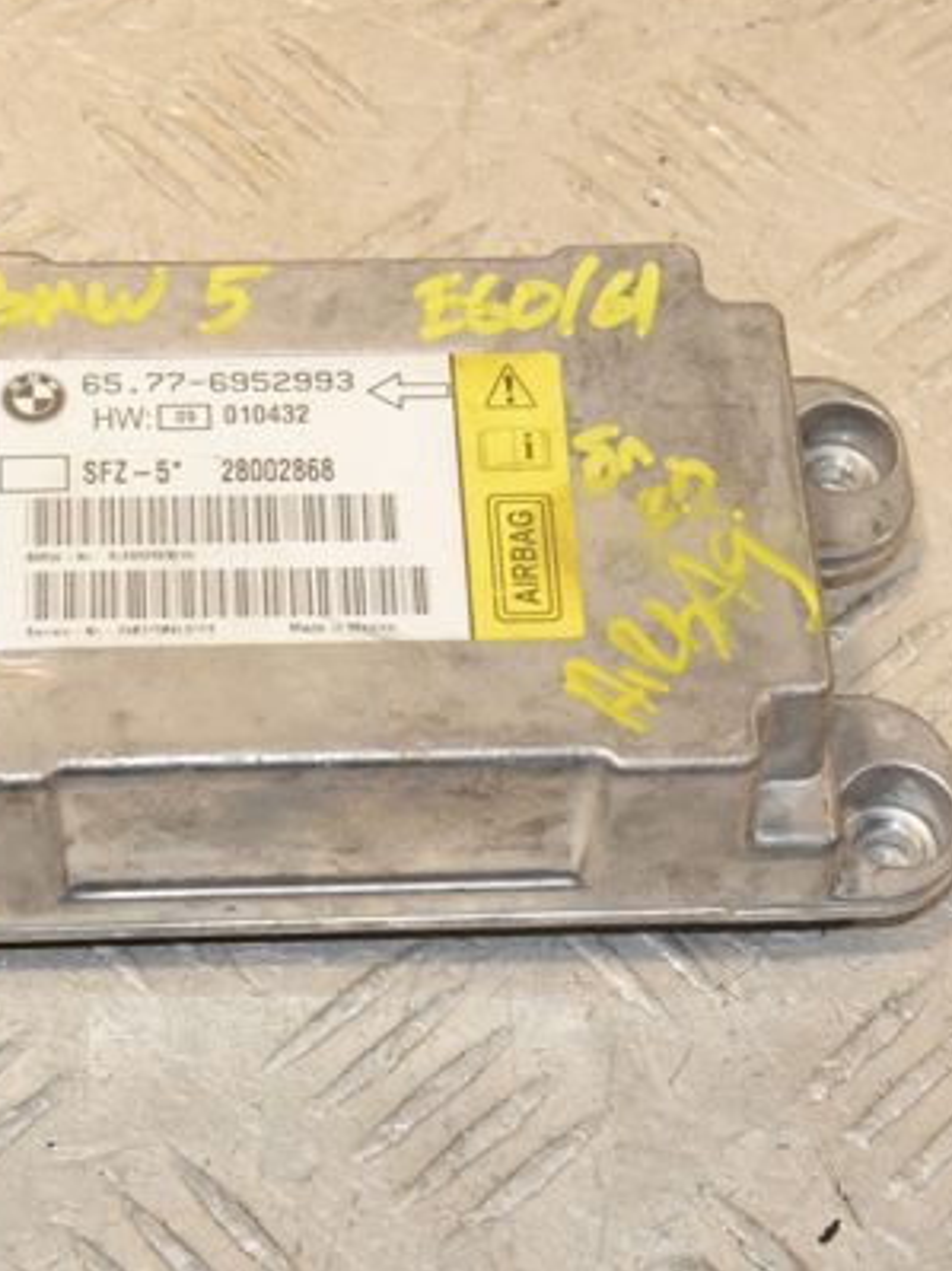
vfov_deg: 17.7
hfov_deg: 13.3
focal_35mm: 111
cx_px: 414
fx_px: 4072
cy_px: 605
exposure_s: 1/200
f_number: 11
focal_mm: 48
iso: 1600
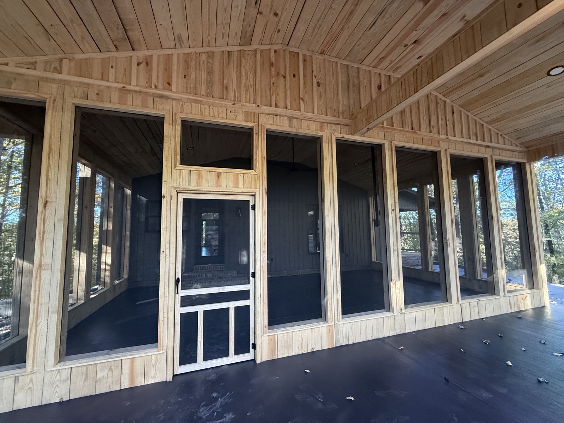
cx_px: 282
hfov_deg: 102.1
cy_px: 212
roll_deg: +1.2
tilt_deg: +6.2
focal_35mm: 14
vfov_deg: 85.7
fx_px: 228
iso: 320
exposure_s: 1/90
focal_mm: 2.22
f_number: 2.2
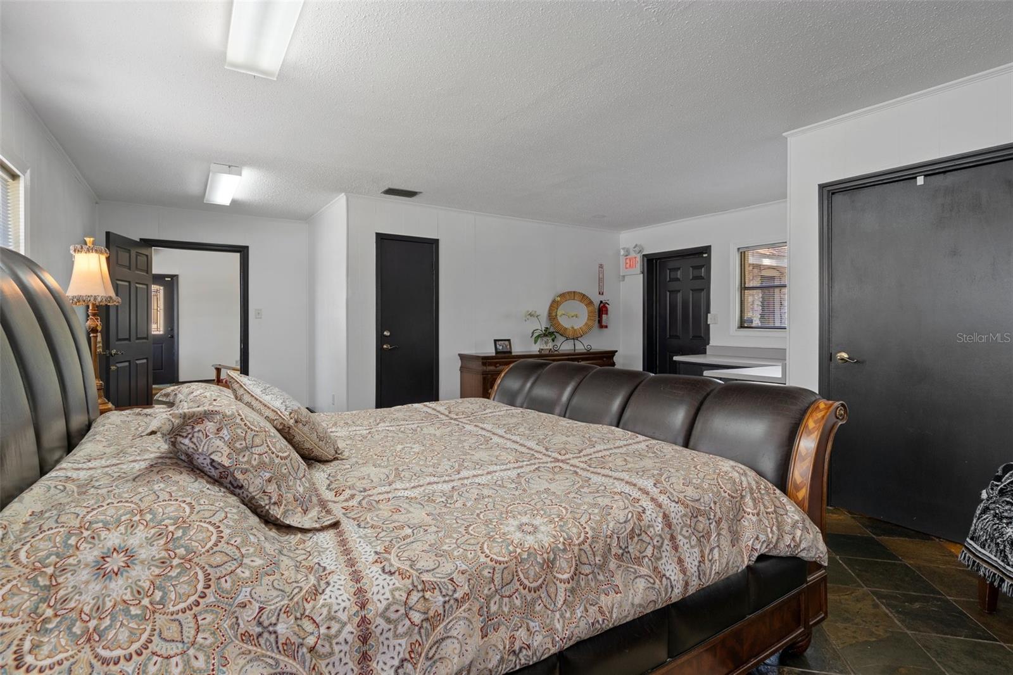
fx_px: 478
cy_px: 338
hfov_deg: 93.3
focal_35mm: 17
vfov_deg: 70.4
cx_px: 506
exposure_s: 1/1.25
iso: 320
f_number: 9
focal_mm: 17
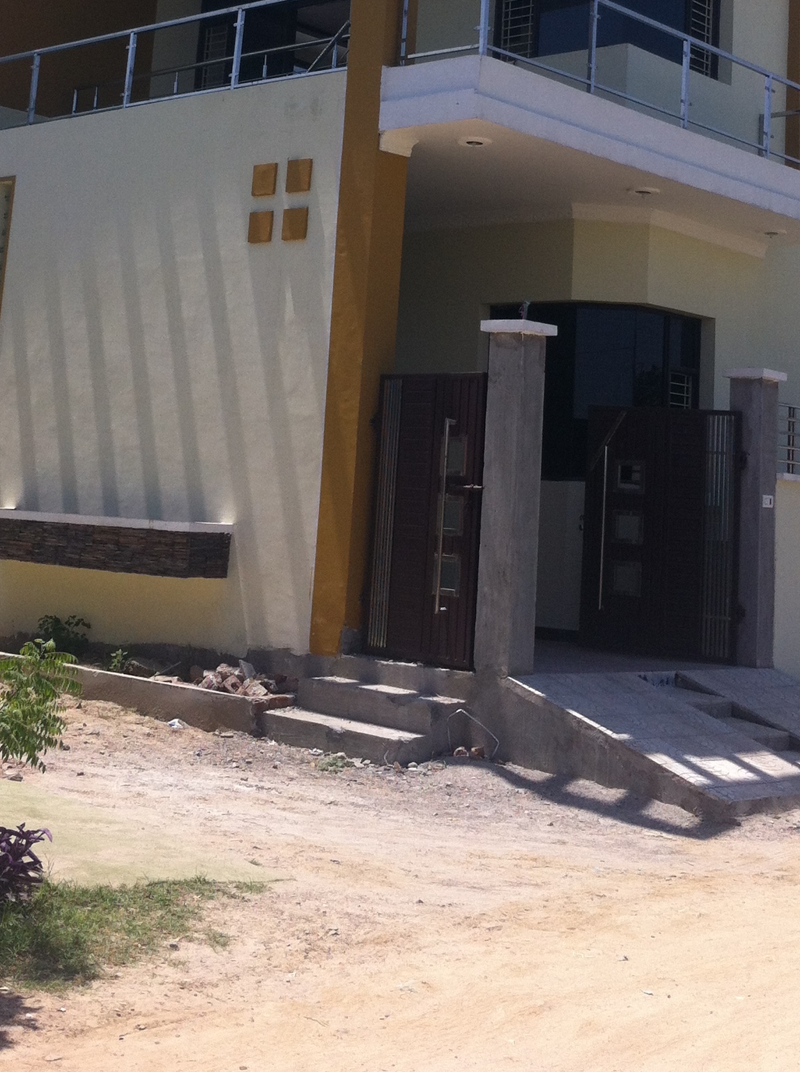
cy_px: 189
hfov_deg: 24.7
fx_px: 1824
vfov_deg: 31.7
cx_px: 417
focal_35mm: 59
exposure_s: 1/1257
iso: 80
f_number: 2.8
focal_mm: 3.85
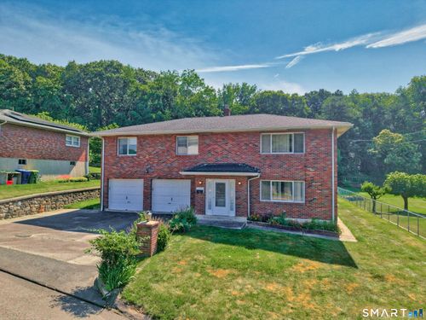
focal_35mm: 24
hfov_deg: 71.6
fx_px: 295
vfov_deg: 56.8
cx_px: 213
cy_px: 160
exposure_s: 1/8000
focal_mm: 8.7
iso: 200
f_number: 1.8
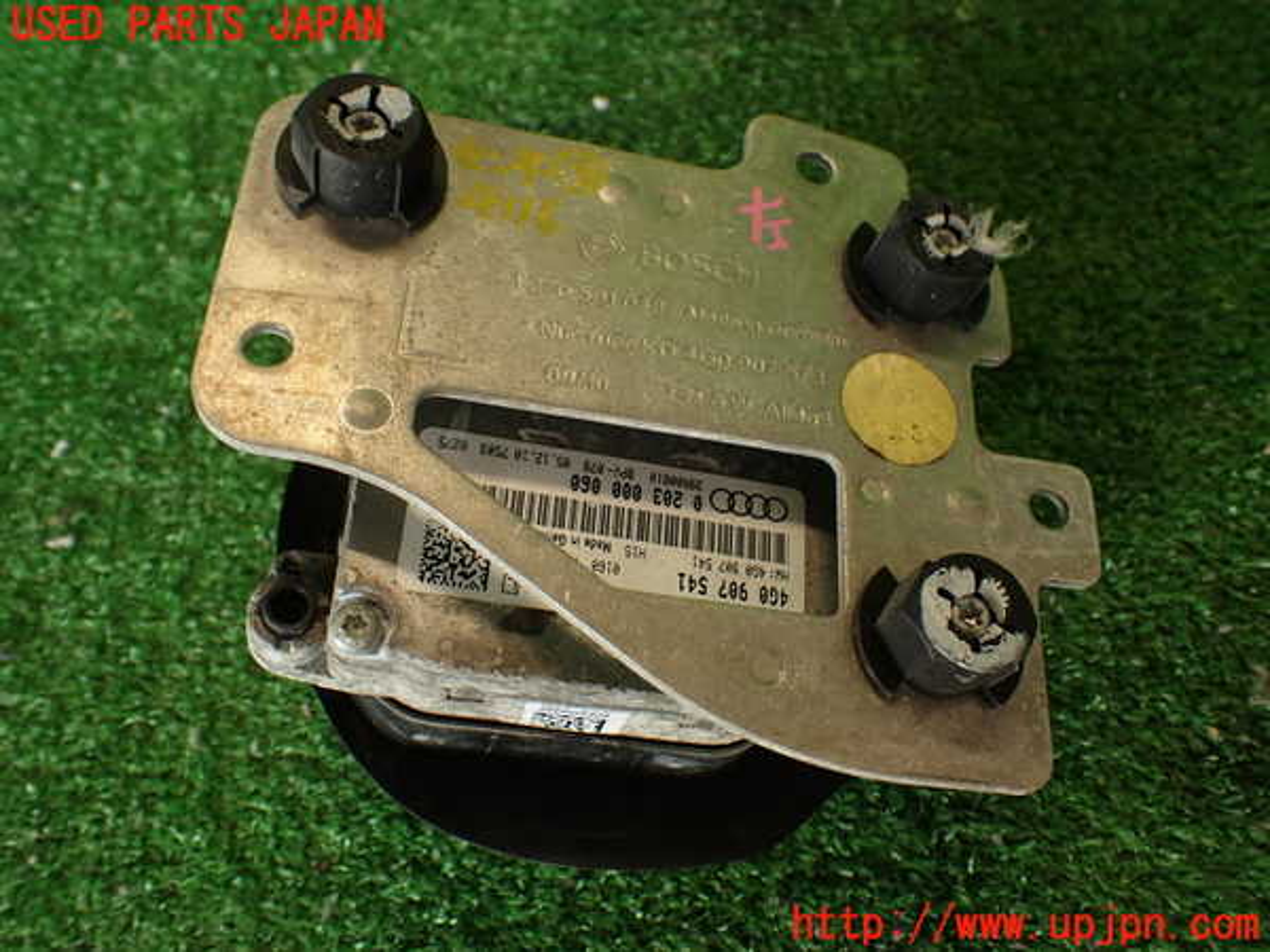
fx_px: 1174
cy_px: 476
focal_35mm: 32
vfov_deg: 44.2
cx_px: 635
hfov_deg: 56.8
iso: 125
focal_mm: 5.79
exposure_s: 1/60
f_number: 2.4
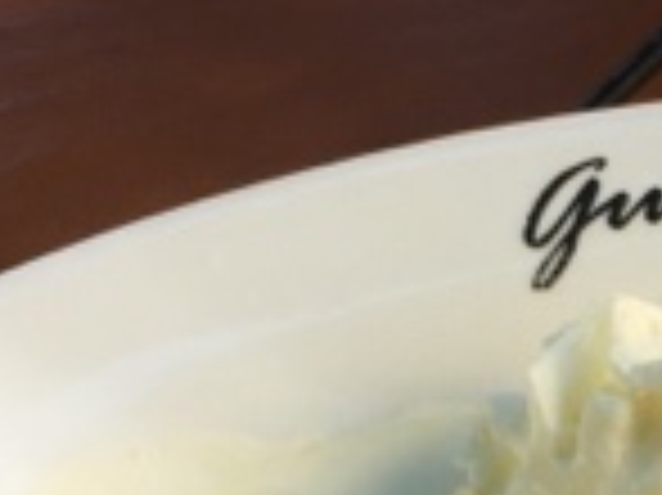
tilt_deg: -46.8
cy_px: 657
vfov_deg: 9.2
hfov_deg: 12.1
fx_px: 3019
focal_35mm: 158
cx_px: 914
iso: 25
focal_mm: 4.15
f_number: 2.2
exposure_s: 1/204
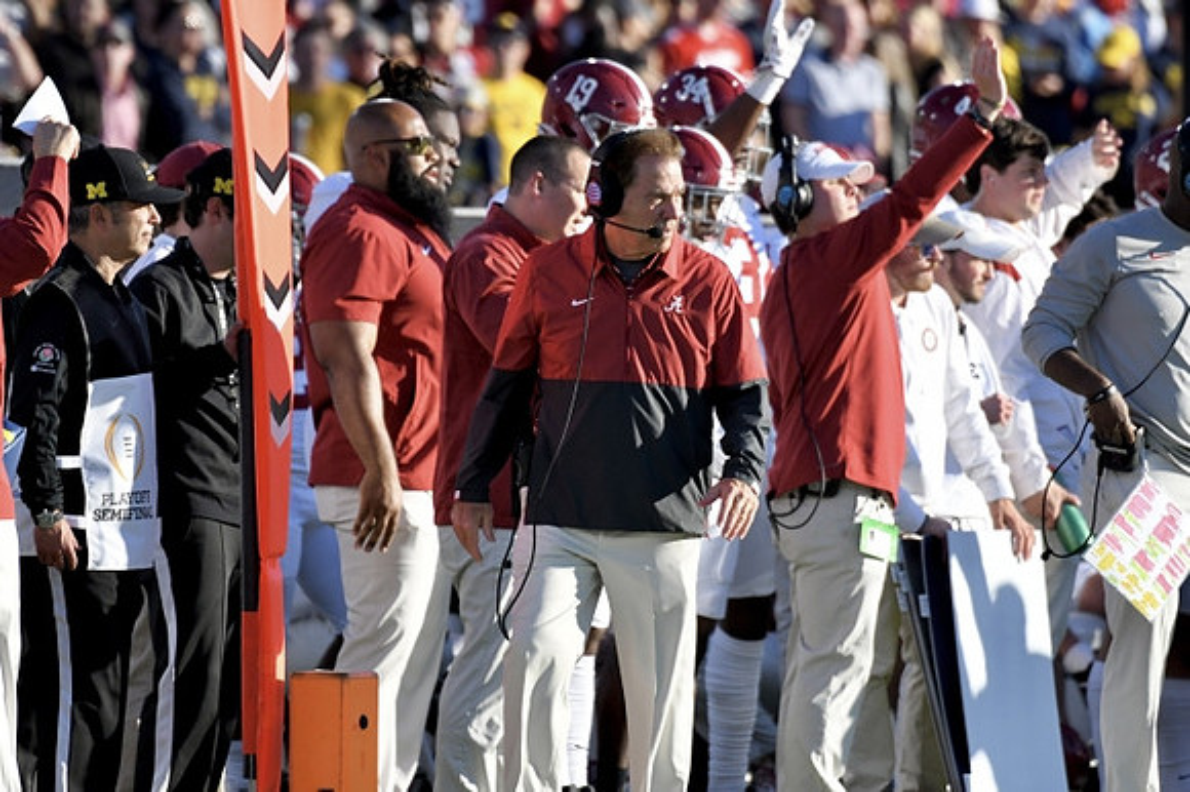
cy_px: 396
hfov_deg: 3.4
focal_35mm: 600
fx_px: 19821
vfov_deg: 2.3
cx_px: 595
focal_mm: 400
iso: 1250
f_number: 5.6
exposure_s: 1/3200
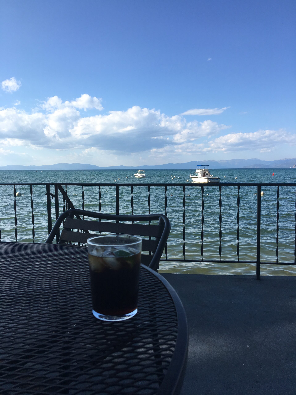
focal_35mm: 29
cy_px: 198
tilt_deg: -4.2
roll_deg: -0.1
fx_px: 331
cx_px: 148
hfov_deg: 48.2
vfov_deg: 61.7
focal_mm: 4.15
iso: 25
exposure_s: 1/1304
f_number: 2.2
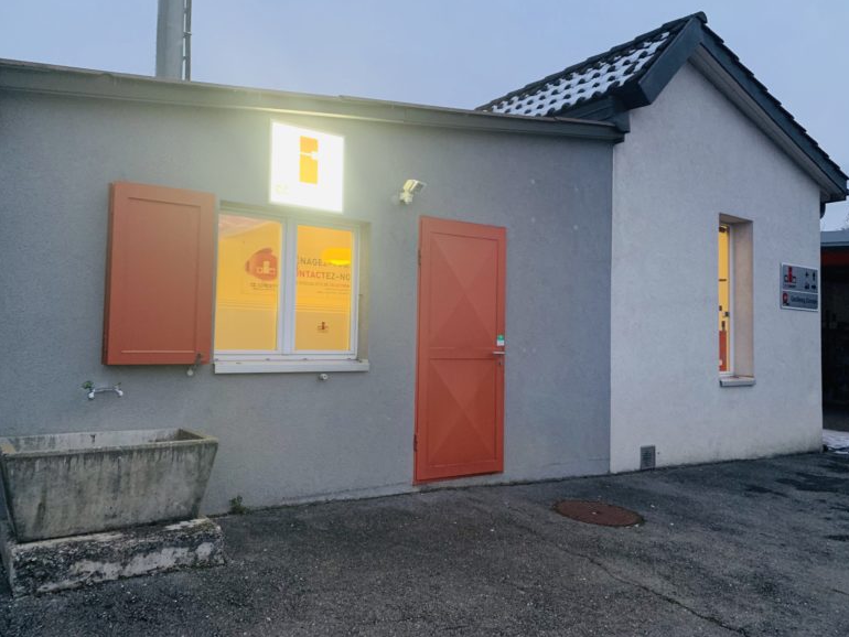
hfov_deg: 65.3
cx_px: 421
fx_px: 662
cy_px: 307
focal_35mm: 27
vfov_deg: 51.4
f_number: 1.8
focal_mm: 4.25
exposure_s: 1/60
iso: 100
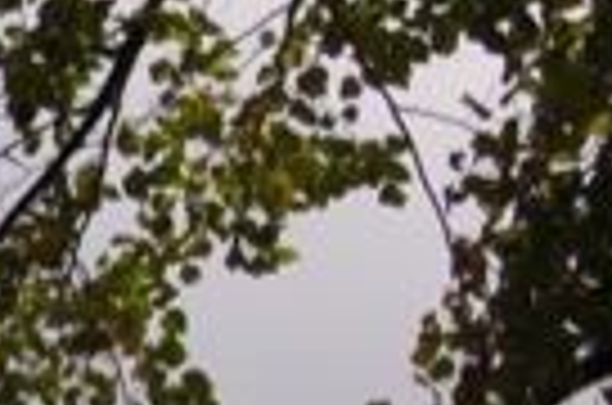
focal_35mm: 240
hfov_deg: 8.2
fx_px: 4070
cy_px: 587
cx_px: -644
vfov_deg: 5.6
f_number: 13
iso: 800
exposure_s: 1/640
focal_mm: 34
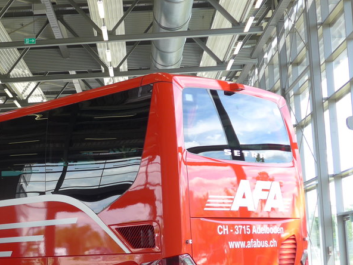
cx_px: 32
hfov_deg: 24.0
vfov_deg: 18.6
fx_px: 806
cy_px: 162
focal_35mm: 79
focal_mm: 8
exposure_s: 1/125
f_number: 2.8
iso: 80
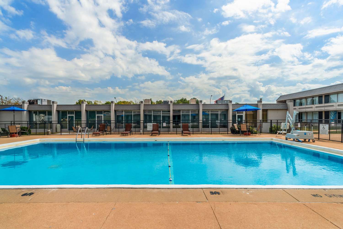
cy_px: 114
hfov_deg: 104.2
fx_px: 133
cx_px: 172
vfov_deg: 81.2
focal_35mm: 14
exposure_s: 1/2000
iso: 400
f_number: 11
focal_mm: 14
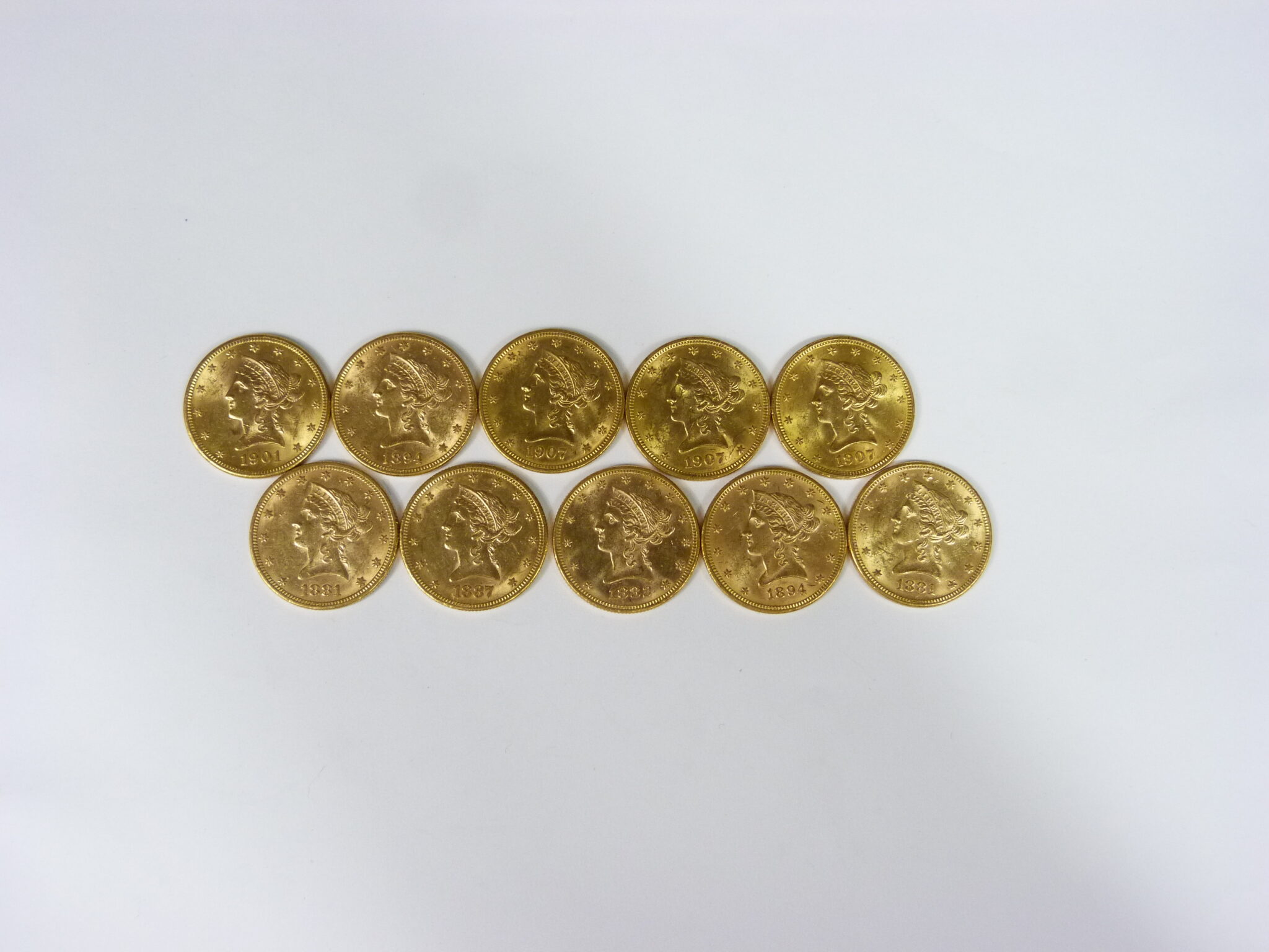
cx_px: 634
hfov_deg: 55.4
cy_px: 476
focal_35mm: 33
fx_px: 1210
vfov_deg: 42.9
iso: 250
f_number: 3
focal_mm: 5.9
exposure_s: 1/60
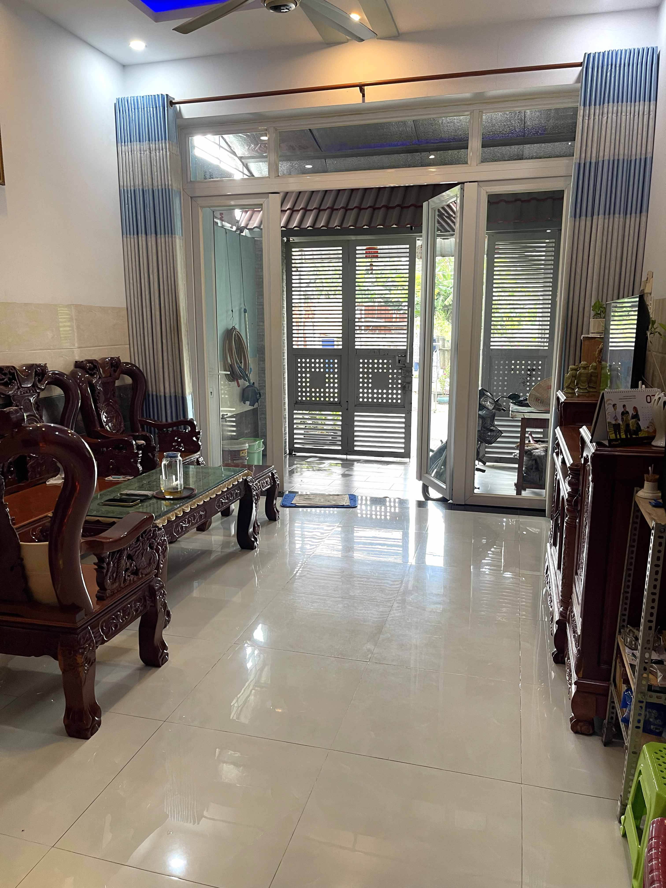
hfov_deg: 54.9
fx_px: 641
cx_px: 333
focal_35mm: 25
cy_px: 444
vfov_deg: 69.4
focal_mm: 5.1
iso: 64
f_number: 1.6
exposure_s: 1/50
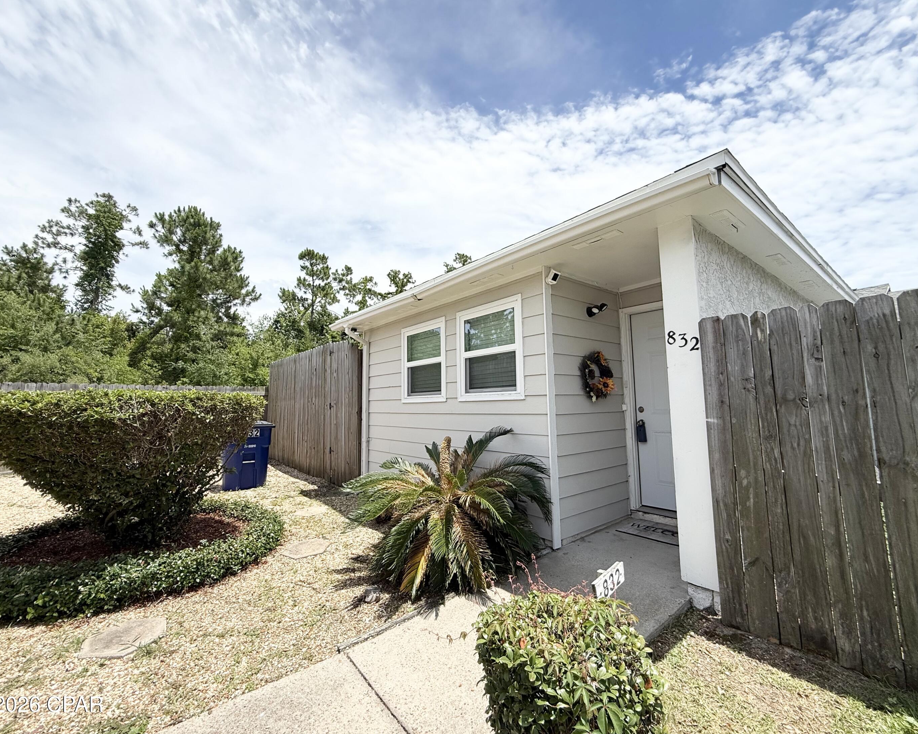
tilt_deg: +5.6
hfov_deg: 96.7
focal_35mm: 15
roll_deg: +1.0
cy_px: 361
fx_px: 408
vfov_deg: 84.0
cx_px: 480
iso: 50
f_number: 2.2
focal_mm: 2.22
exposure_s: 1/2410
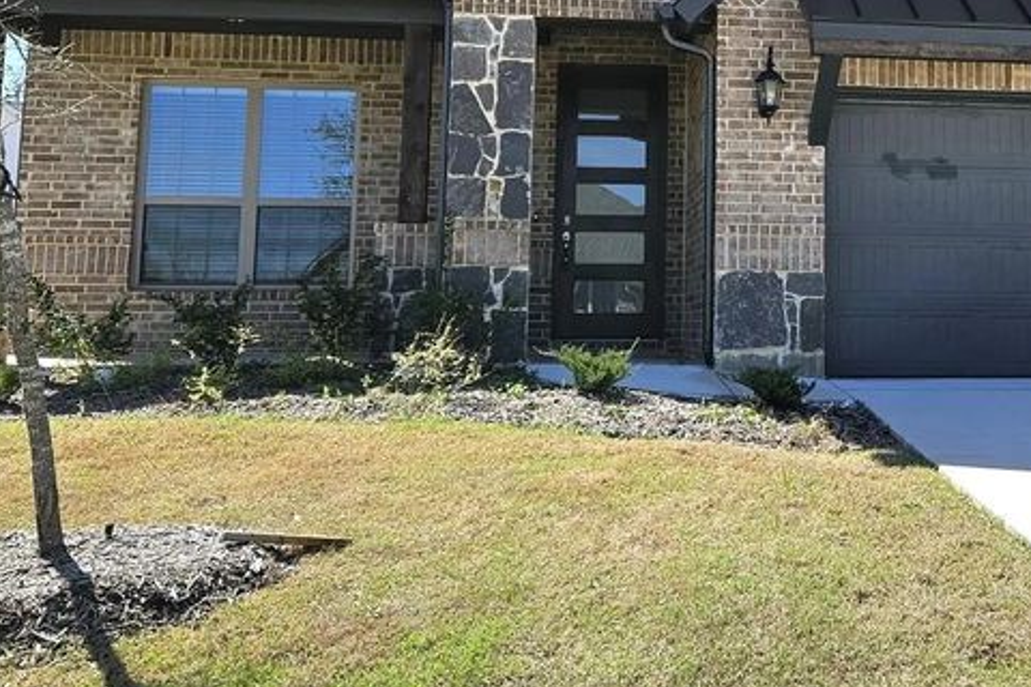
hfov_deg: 37.8
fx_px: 1460
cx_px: 788
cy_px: 101
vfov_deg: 25.8
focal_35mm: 51
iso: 25
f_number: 1.8
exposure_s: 1/1645
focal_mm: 5.4
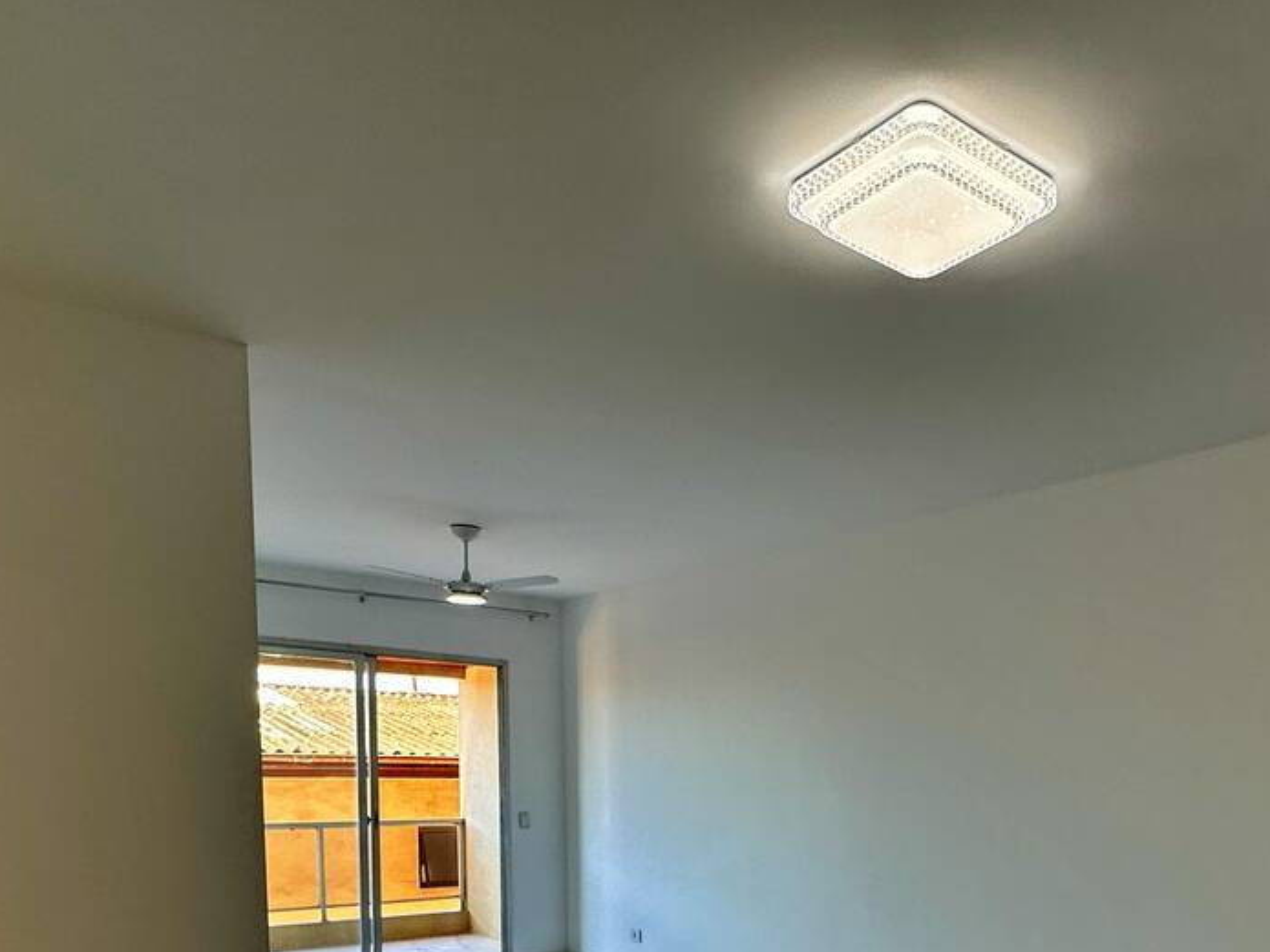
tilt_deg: -4.8
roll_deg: -0.6
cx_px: 868
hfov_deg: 59.9
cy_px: 862
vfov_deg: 43.8
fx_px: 1064
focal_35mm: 29
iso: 64
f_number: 2.2
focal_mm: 2.22
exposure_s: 1/120
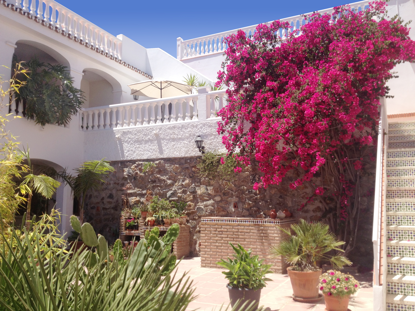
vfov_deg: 40.7
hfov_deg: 52.6
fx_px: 420
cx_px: 208
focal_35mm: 35
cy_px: 156
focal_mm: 4.28
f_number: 2.4
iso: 50
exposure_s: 1/1314
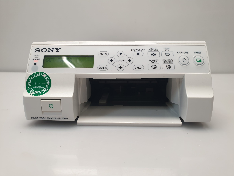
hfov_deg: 67.3
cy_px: 88
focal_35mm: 26
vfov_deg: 53.1
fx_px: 176
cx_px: 117
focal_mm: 4.3
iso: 64
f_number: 2.4
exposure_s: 1/50
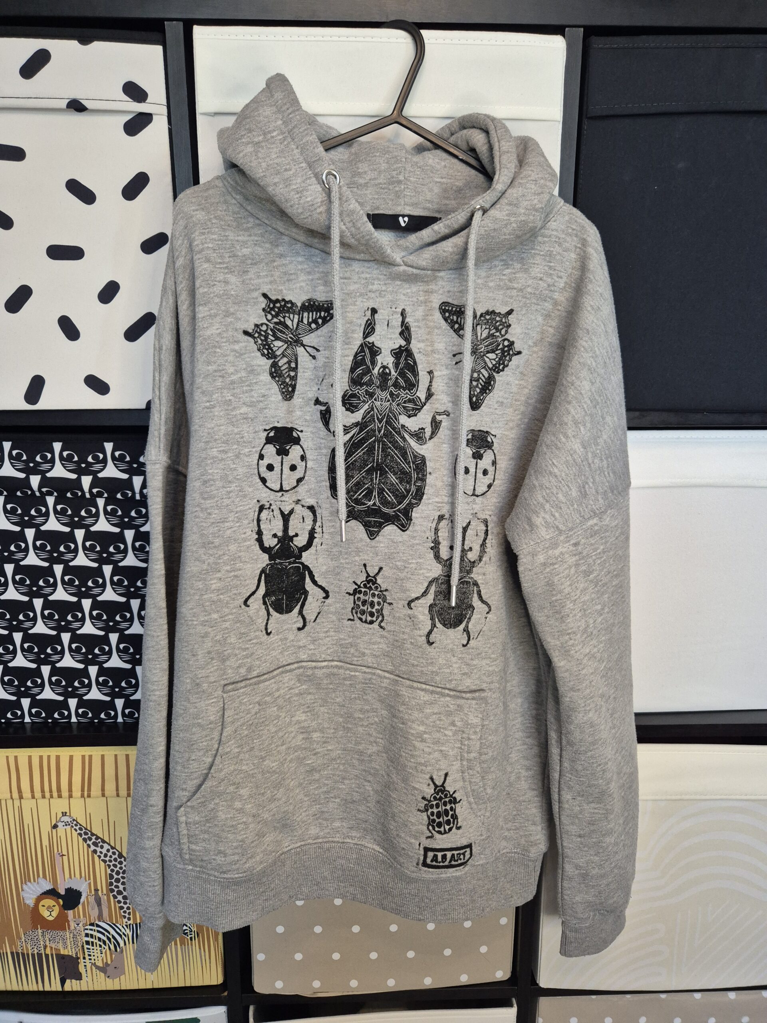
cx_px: 384
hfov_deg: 58.9
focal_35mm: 23
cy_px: 512
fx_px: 679
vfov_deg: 73.9
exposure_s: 1/100
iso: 640
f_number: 1.8
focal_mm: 5.4
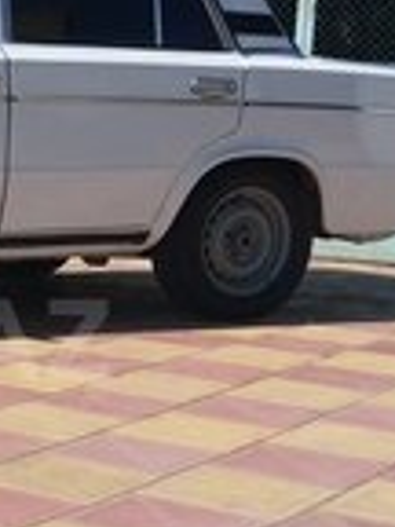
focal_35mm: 93
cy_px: 340
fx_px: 1415
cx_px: -172
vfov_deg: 21.0
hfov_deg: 14.9
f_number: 1.9
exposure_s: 1/1648
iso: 40
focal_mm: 3.7
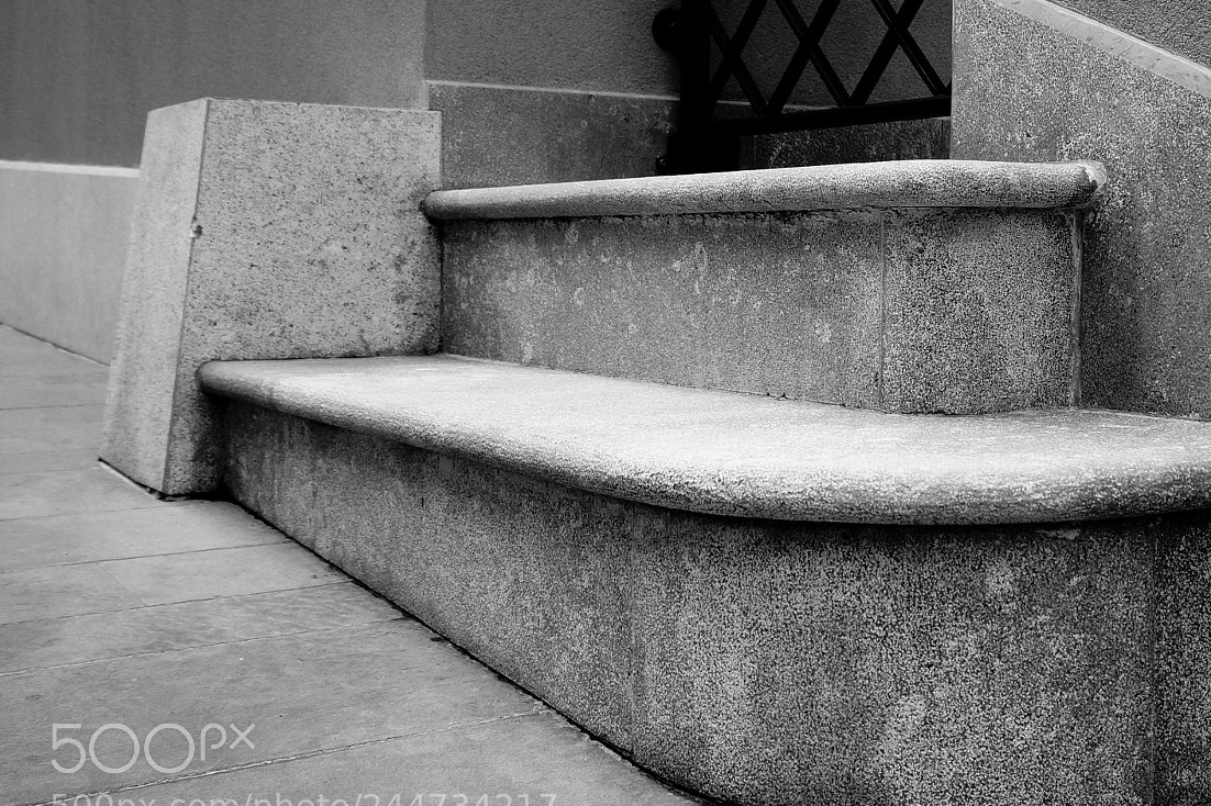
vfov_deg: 29.3
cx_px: 862
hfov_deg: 42.1
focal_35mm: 46
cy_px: 307
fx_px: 1538
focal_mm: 21
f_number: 5.6
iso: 200
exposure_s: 1/200
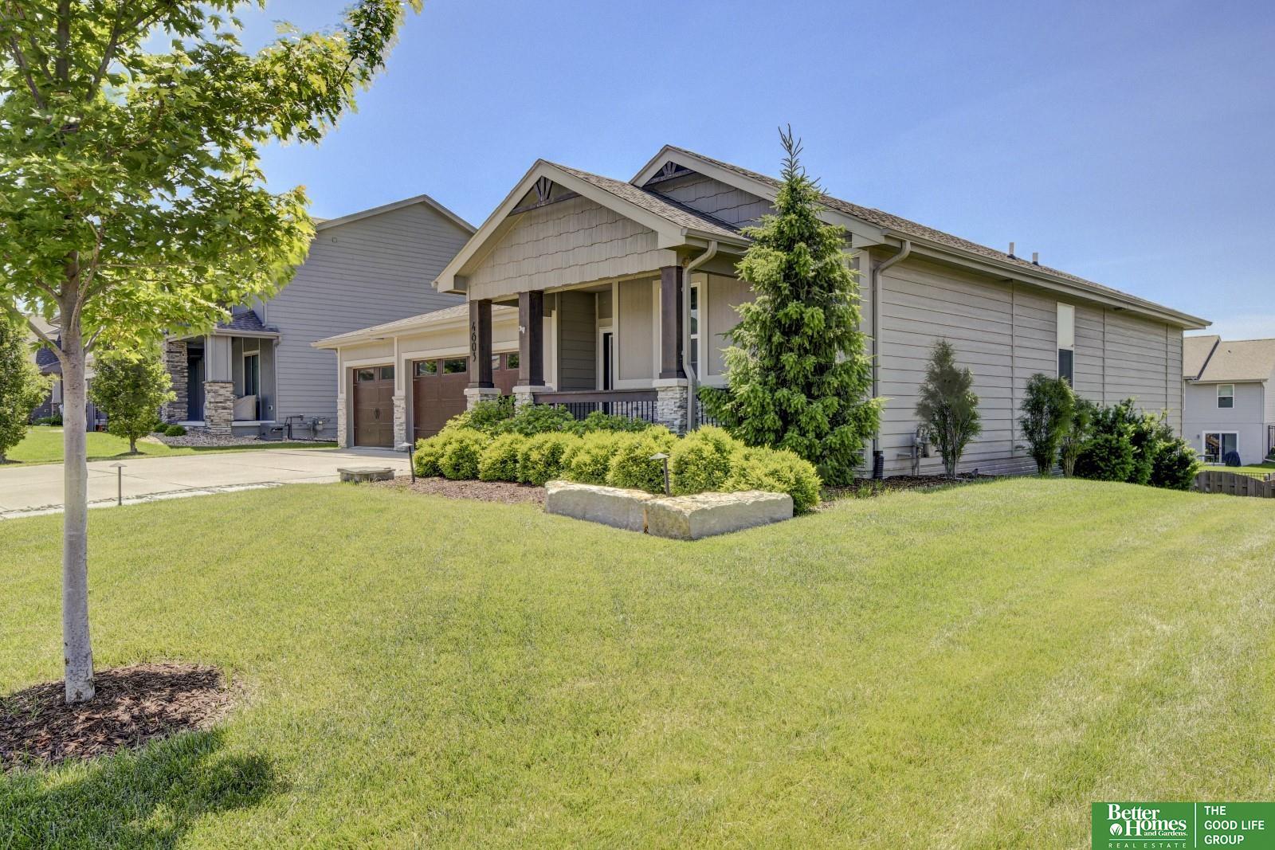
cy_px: 425
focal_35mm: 24
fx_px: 850
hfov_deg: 73.7
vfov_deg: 53.1
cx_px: 638
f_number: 8
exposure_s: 1/400
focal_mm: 16
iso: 400
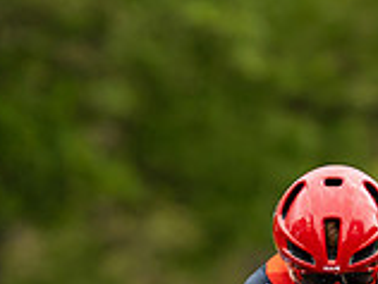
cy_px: 310
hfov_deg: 1.6
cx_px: 397
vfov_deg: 1.2
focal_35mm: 1218
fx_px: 13321
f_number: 3.5
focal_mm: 200
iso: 250
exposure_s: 1/1000
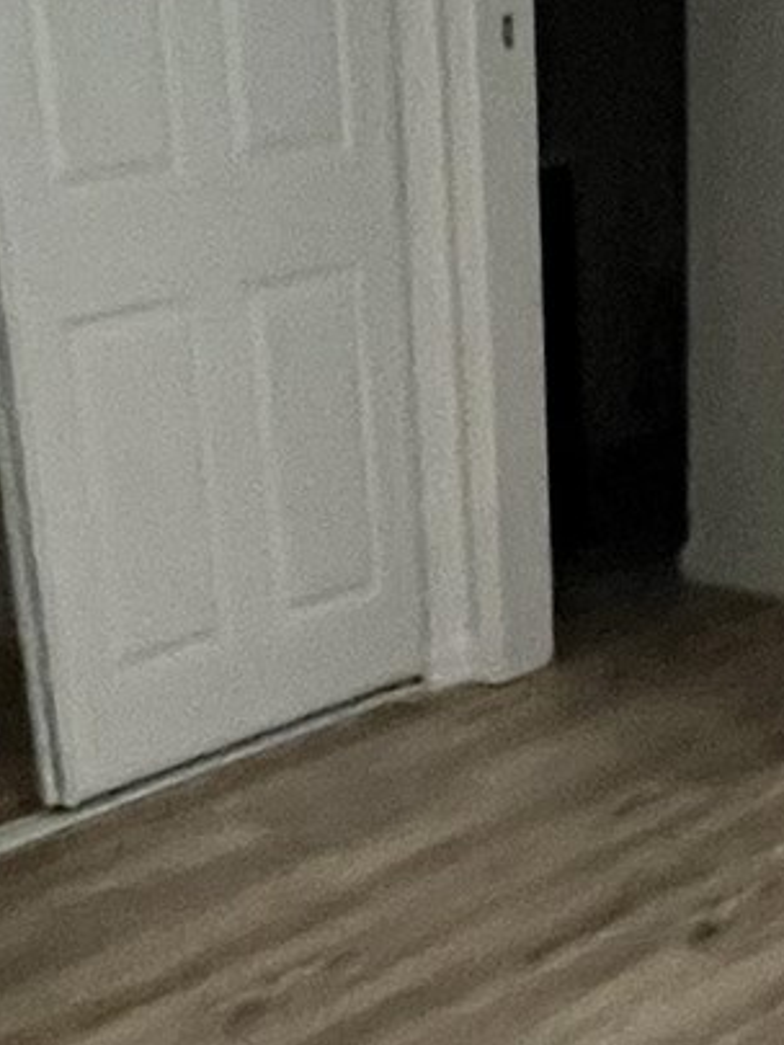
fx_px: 2233
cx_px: 513
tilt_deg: -27.4
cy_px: 1130
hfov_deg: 19.9
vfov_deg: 24.6
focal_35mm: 74
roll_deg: +1.6
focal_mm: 1.57
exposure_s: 1/32
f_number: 1.8
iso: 1250
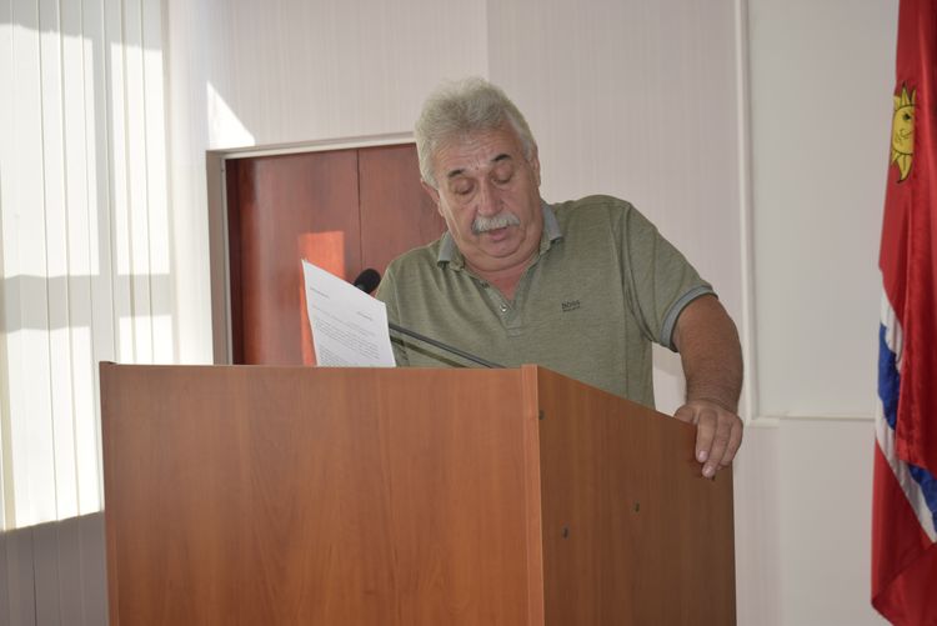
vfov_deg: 25.8
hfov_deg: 37.8
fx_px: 1367
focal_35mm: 52
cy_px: 313
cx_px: 468
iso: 100
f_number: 5.6
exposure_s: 1/125
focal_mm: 35
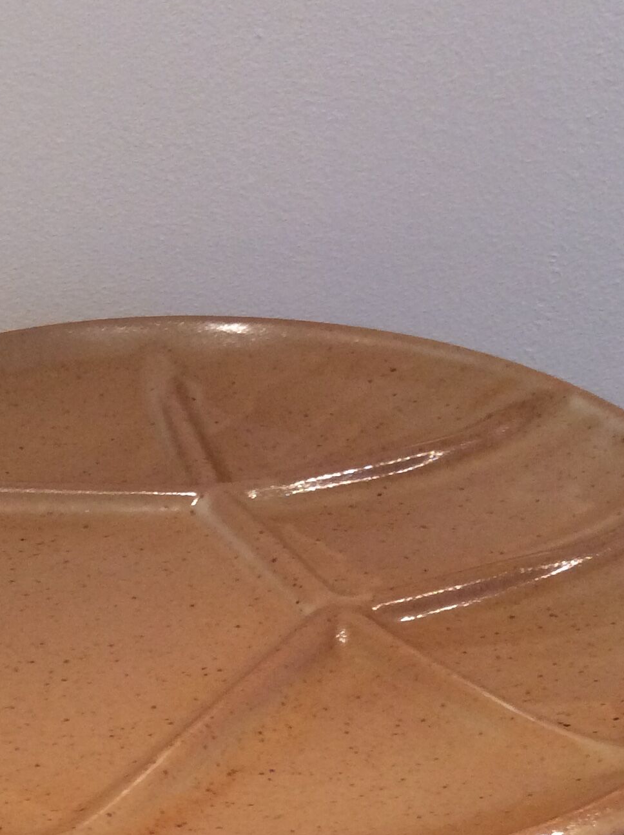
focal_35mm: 64
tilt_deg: -34.1
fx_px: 1542
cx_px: 201
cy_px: 666
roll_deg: -1.2
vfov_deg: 29.6
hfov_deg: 22.8
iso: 100
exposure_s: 1/25
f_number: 2.4
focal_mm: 3.3
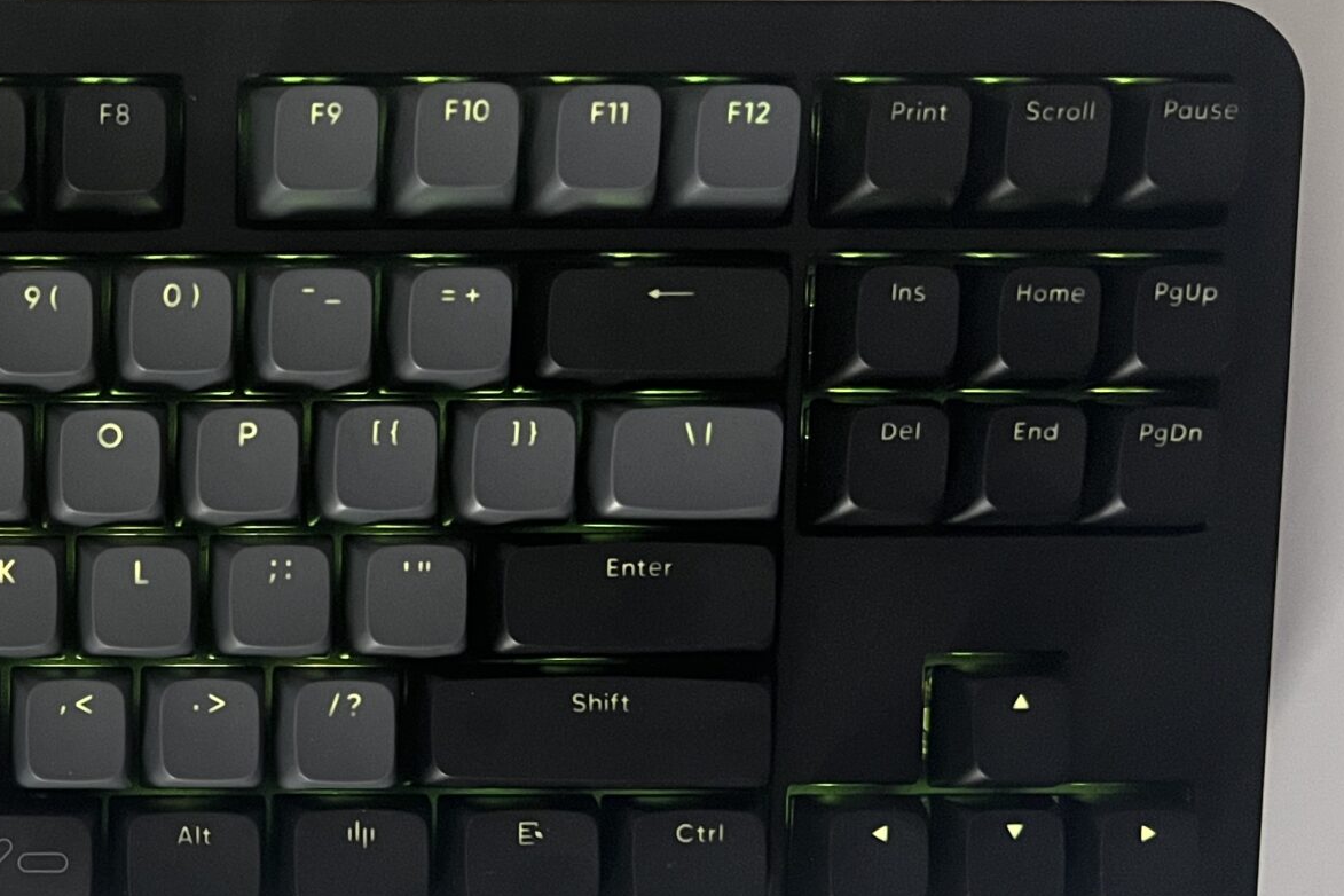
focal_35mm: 59
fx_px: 2202
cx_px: -27
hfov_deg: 31.2
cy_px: 626
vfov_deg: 22.9
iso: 640
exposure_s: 1/40
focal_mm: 5.7
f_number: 1.5
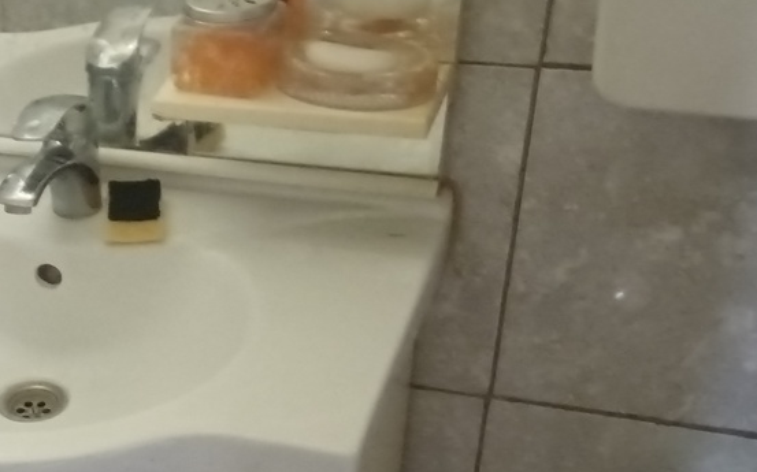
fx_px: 1547
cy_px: 465
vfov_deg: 17.0
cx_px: -224
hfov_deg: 24.1
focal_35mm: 75
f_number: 1.9
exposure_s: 1/16.7
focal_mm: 4.95
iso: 3200
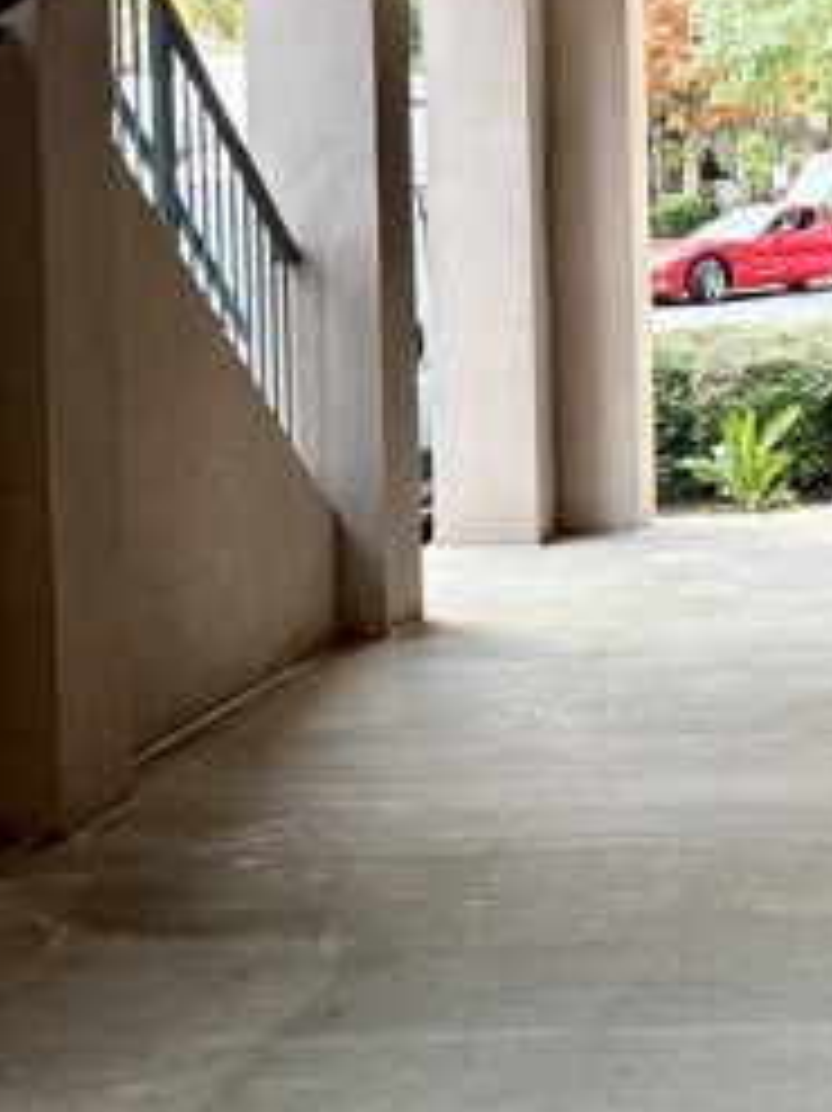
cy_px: 297
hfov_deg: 16.9
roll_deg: -0.3
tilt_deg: -3.7
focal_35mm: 81
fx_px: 2598
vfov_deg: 23.9
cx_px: 1147
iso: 64
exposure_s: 1/121
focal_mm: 5.96
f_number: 1.6
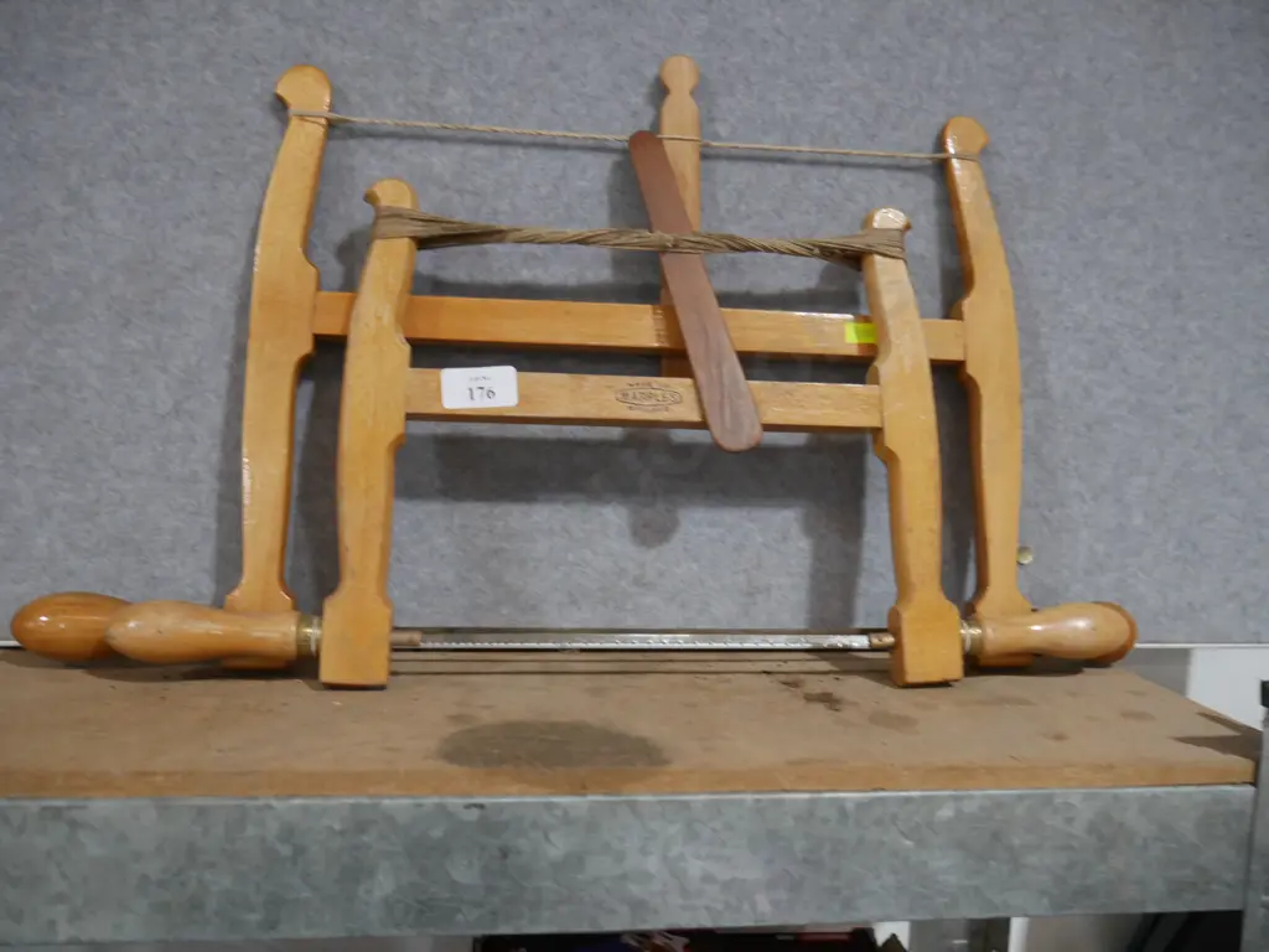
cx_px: 634
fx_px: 1100
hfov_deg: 60.0
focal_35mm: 30
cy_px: 476
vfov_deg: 46.8
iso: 1000
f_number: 3.6
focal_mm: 15
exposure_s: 1/60
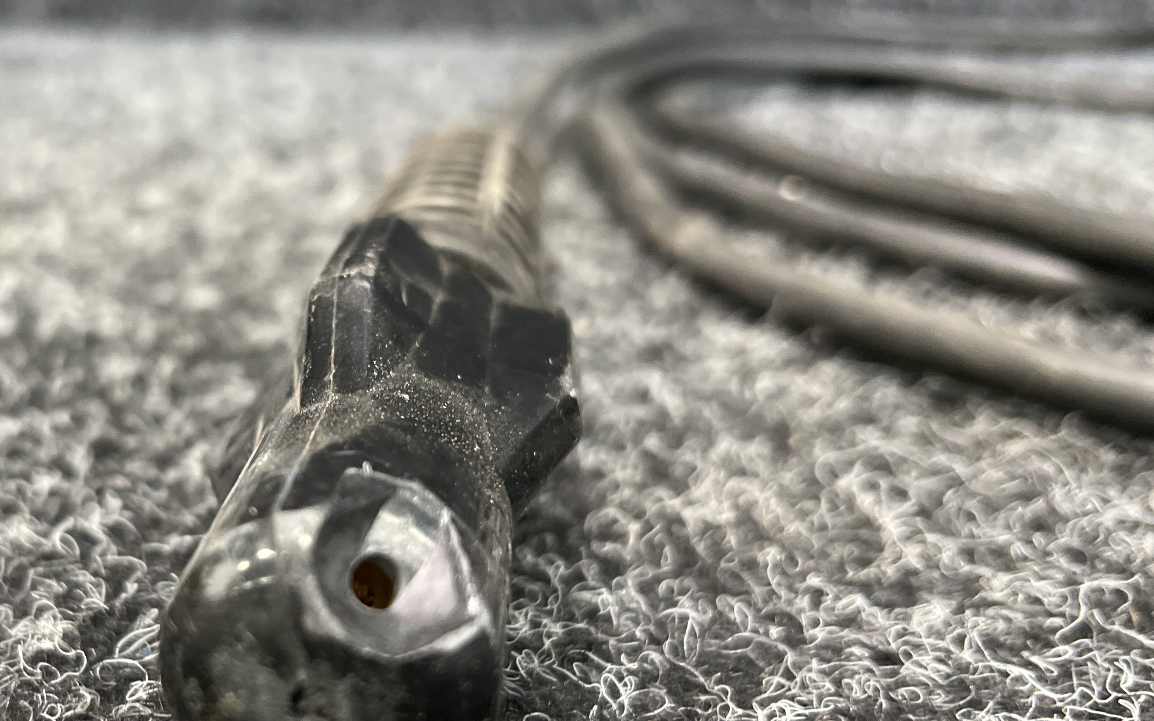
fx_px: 1352
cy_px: 430
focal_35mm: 43
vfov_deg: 29.8
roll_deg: -1.2
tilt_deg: -20.3
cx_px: 316
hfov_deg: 44.9
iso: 250
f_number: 1.5
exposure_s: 1/60
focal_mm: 5.7
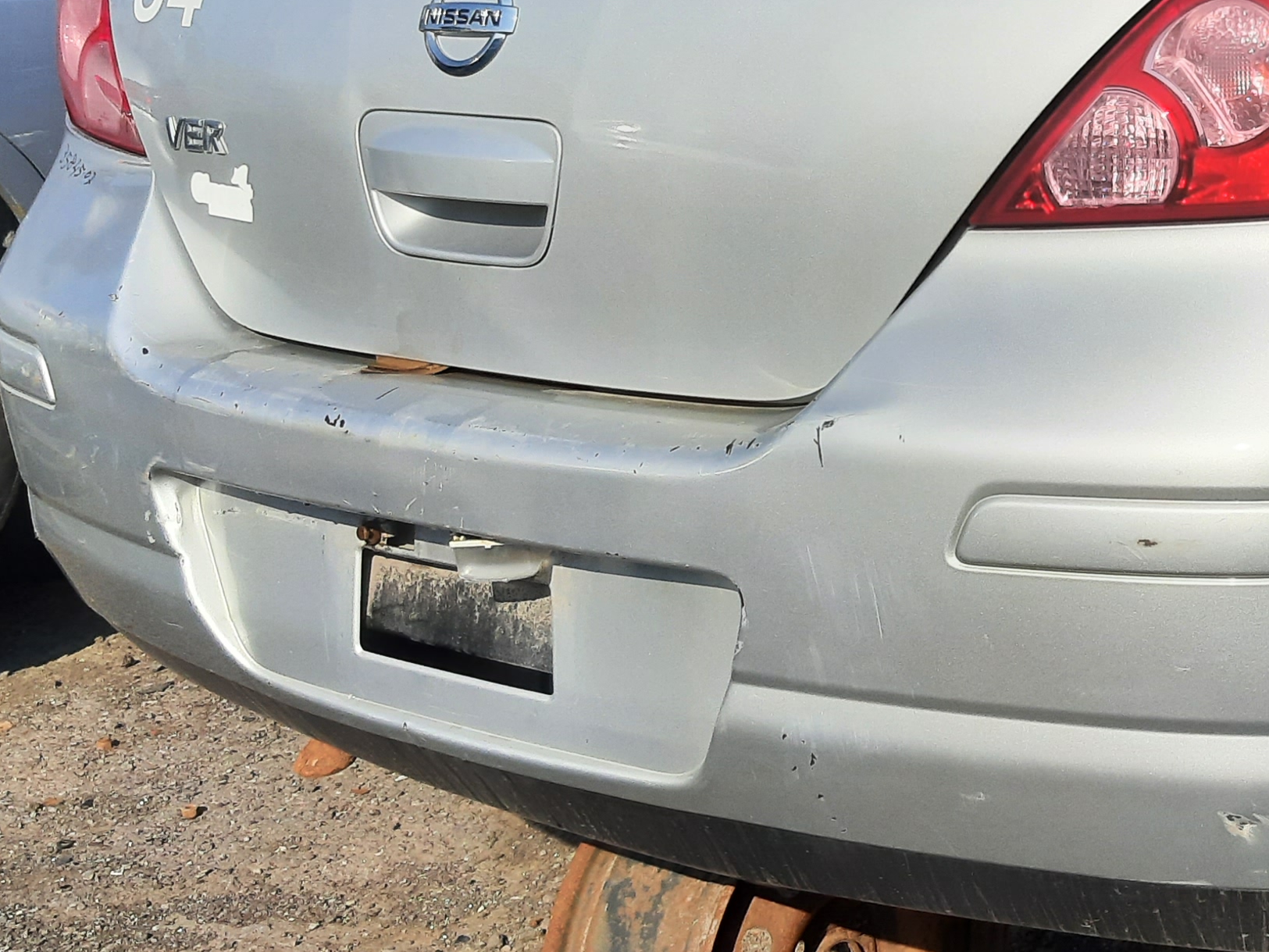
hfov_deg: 29.2
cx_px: 1111
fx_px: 2346
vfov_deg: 22.6
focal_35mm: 64
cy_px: 204
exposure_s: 1/1916
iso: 40
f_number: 1.7
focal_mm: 3.92
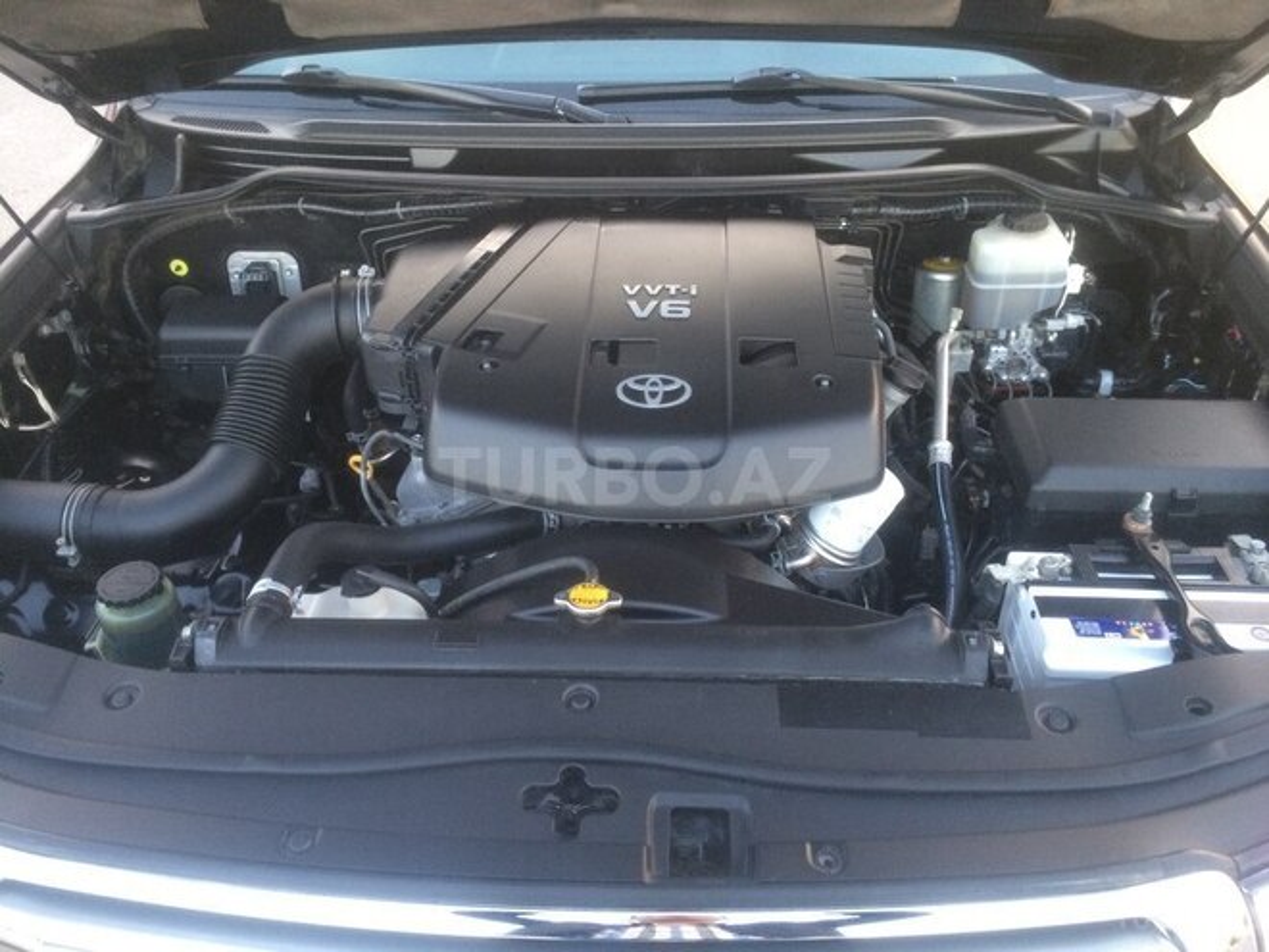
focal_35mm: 29
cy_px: 476
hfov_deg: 61.7
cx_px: 634
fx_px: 1063
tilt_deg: -33.9
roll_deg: -0.1
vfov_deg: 48.2
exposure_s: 1/33
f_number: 2.2
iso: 80
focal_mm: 4.15
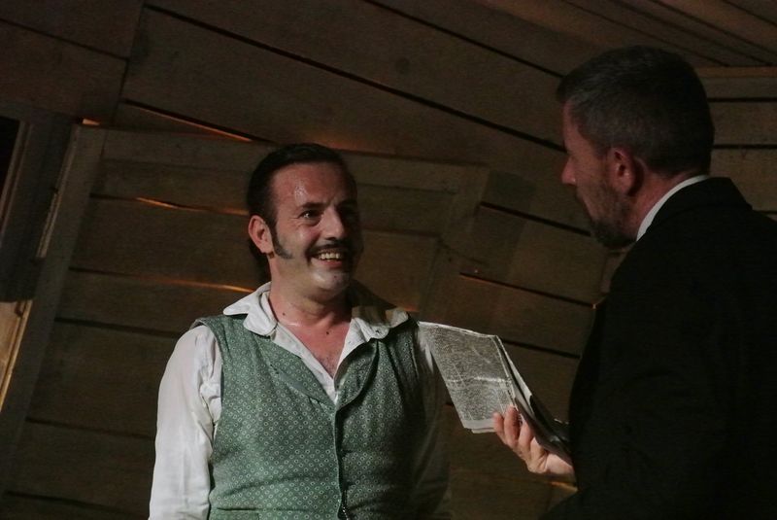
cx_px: 388
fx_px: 4666
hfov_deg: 9.5
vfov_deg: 6.4
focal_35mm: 216
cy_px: 260
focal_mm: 80.1
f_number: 5
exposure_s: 1/500
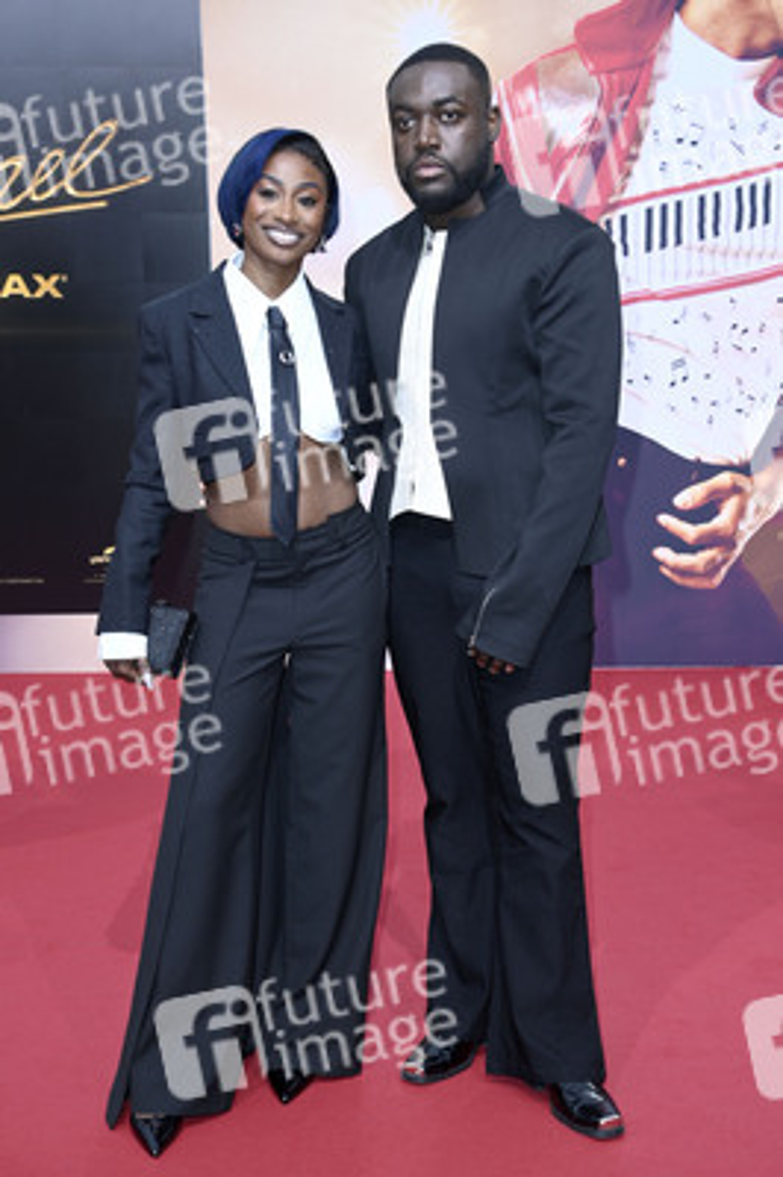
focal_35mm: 52
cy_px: 588
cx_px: 392
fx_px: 1699
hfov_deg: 25.9
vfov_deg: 38.2
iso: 400
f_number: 5.6
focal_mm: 52
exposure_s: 1/250
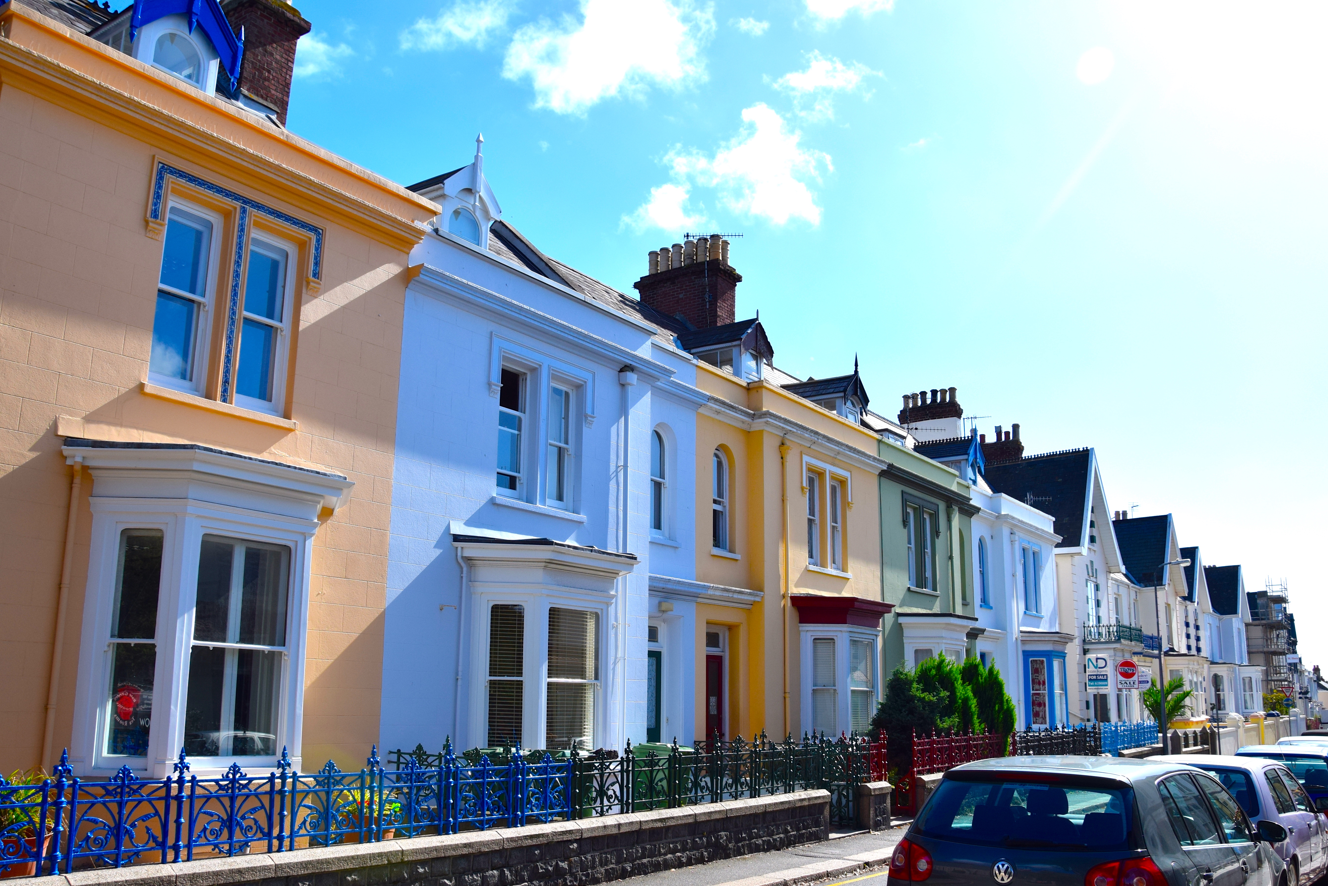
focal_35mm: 30
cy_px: 447
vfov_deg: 43.6
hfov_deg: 61.9
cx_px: 701
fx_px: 1107
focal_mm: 18
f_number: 10
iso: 200
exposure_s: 1/400
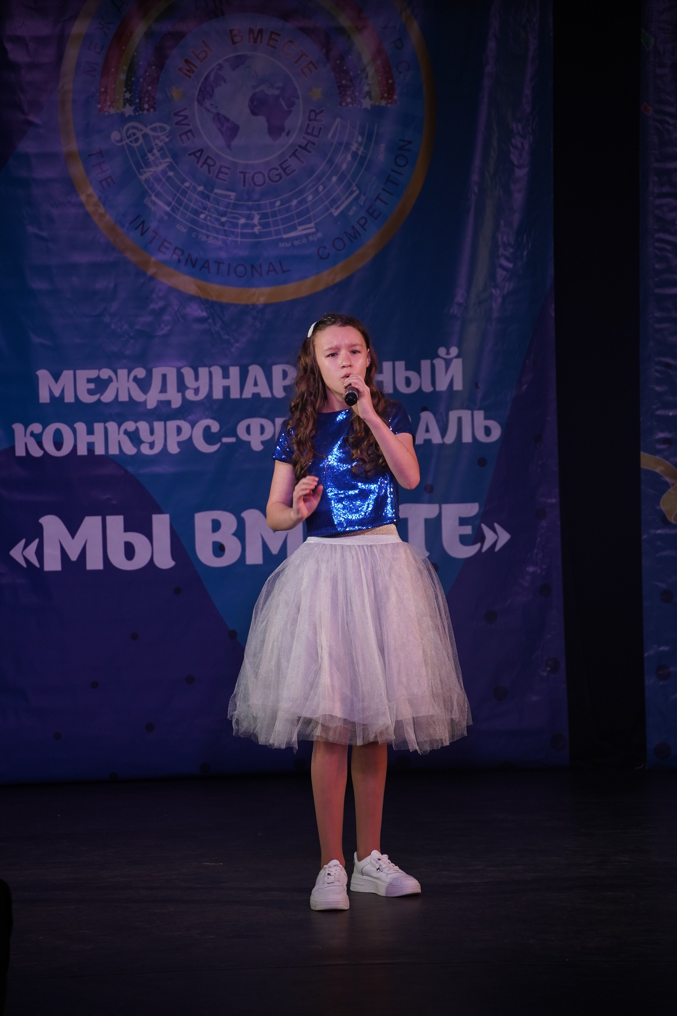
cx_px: 338
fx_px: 4964
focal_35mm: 176
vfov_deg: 11.7
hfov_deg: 7.8
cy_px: 508
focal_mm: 176
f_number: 5.6
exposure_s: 1/250
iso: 1600
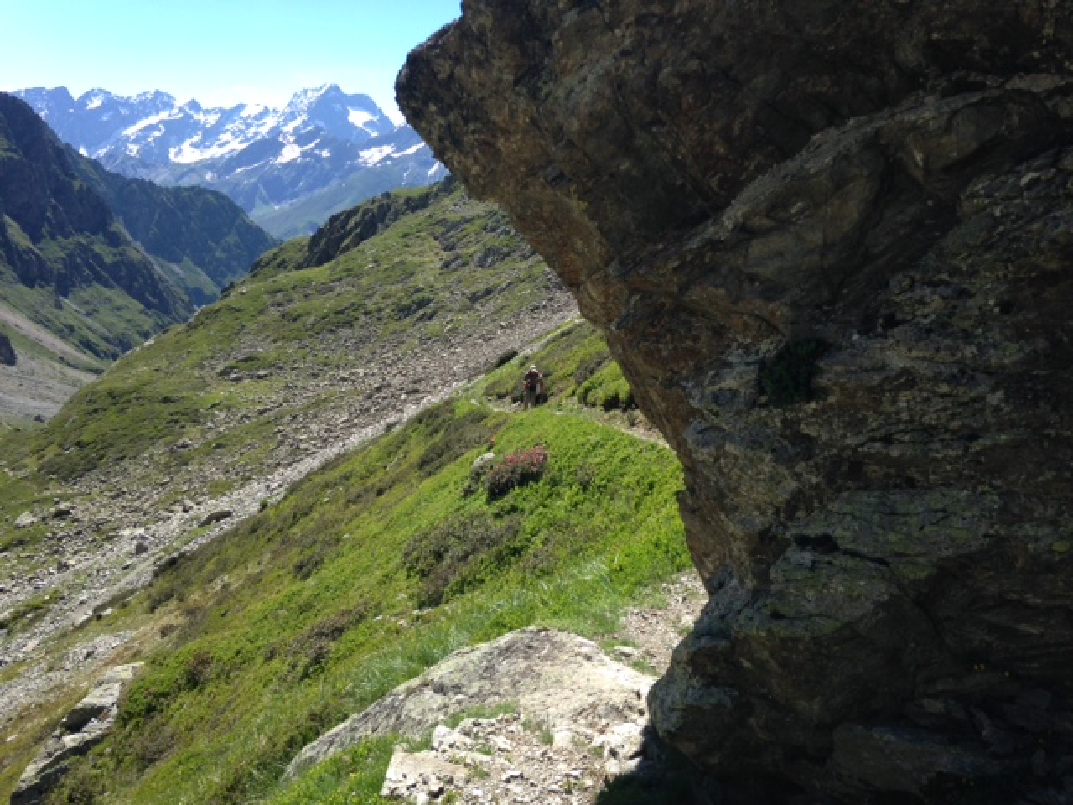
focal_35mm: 33
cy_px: 402
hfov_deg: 55.4
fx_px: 1023
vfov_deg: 42.9
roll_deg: -3.4
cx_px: 536
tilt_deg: -12.9
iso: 50
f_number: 2.4
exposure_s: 1/874
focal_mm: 4.12
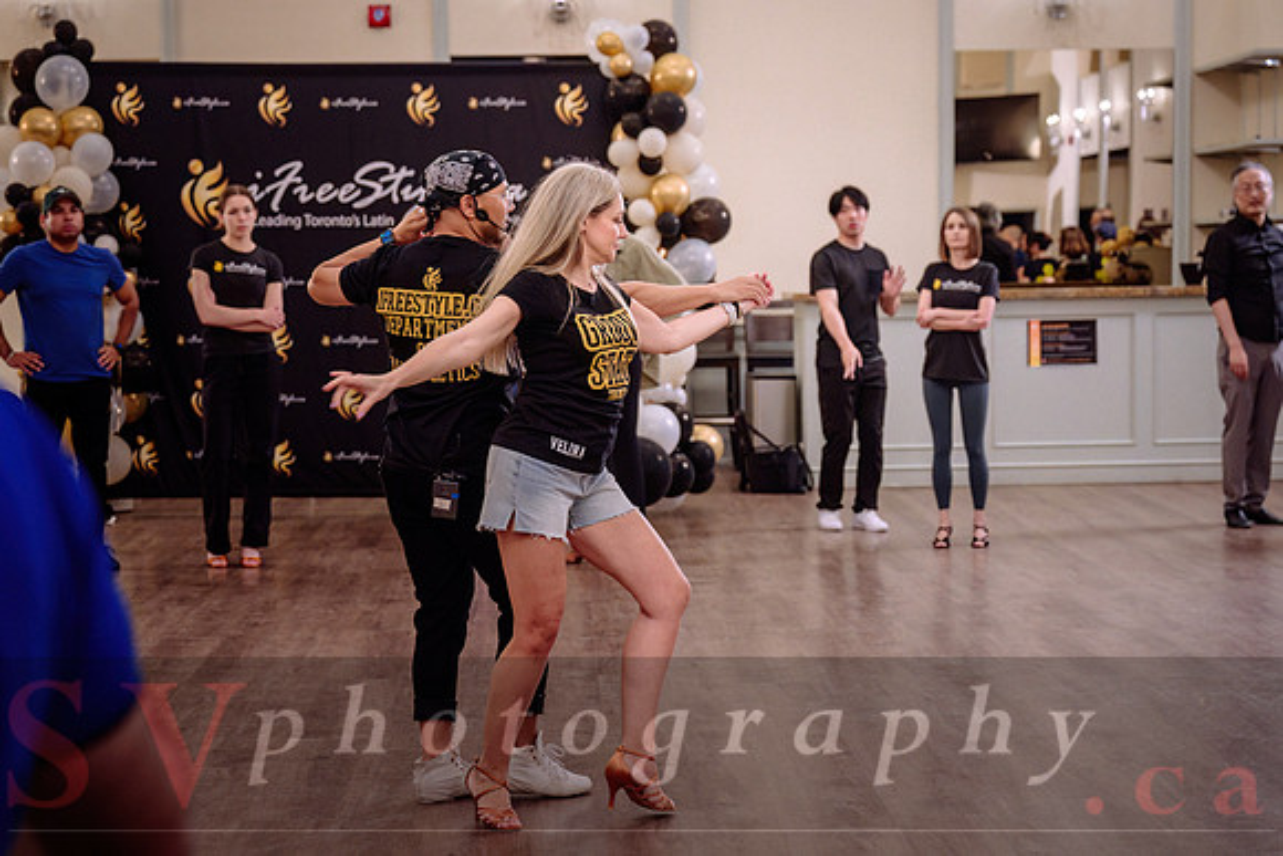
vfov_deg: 18.2
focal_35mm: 75
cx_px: 609
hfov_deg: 27.1
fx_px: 2664
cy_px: 511
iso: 1600
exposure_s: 1/160
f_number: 4
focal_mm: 61
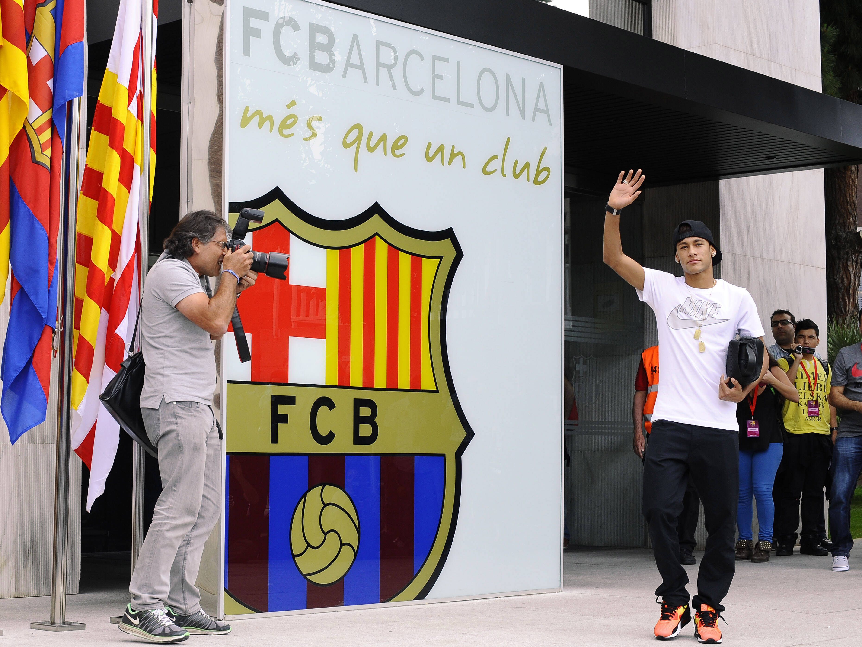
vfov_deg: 26.6
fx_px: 1370
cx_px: 378
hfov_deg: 34.9
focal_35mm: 55
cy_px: 324
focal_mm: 50
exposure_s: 1/500
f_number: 9
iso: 800
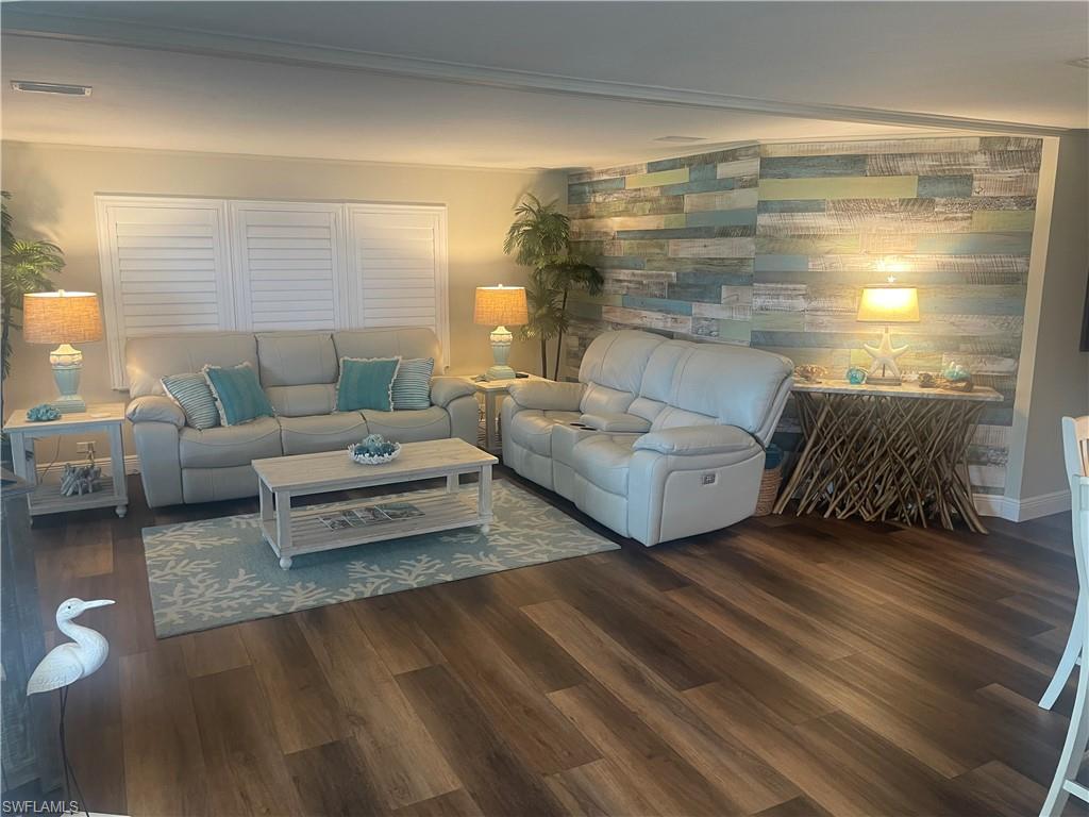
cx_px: 544
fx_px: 818
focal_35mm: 26
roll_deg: +0.3
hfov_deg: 67.3
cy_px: 408
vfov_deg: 53.1
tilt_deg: -10.9
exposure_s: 1/60
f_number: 1.6
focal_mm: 4.2
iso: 160
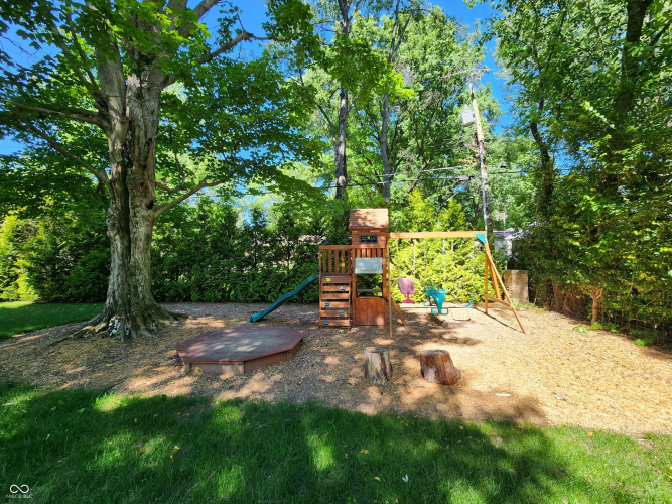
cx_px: 336
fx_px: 252
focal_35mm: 13
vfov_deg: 89.9
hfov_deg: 106.2
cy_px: 252
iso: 50
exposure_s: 1/265
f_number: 2.2
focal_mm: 2.2
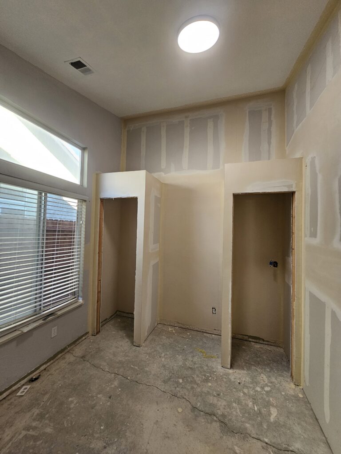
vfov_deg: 106.2
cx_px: 170
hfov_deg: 89.9
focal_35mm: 13
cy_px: 227
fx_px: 171
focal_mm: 2.2
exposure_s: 1/60
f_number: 2.2
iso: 100
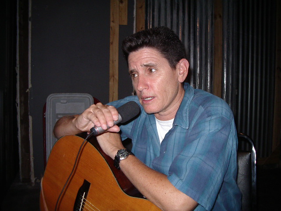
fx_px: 308
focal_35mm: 38
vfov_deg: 37.7
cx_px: 140
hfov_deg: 49.0
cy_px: 106
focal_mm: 5.8
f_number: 2.6
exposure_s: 1/60
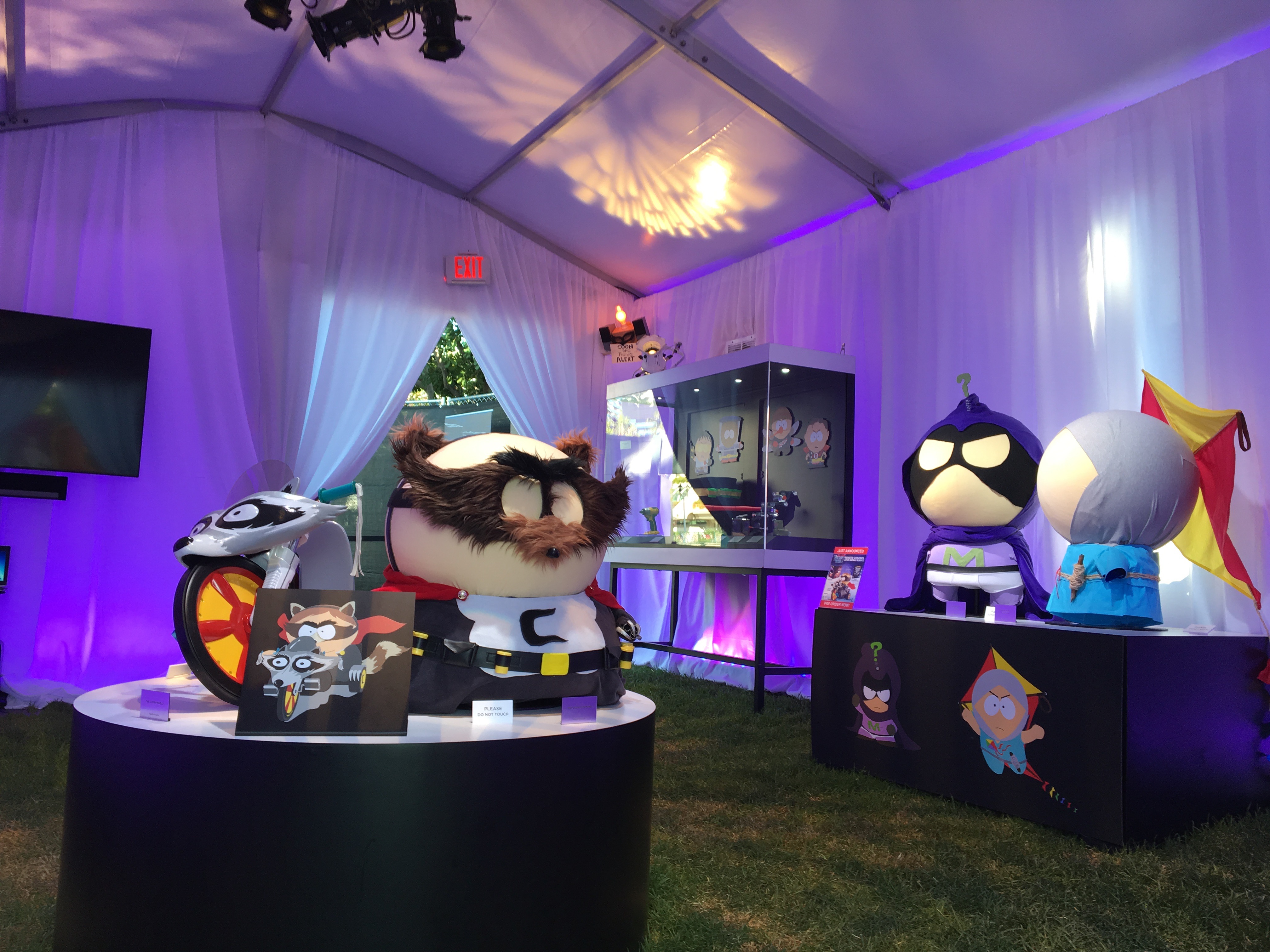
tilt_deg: +8.2
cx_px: 635
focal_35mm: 29
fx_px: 1064
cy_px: 476
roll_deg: -2.4
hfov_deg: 61.7
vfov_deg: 48.2
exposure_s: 1/60
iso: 32
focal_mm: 4.15
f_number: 2.2
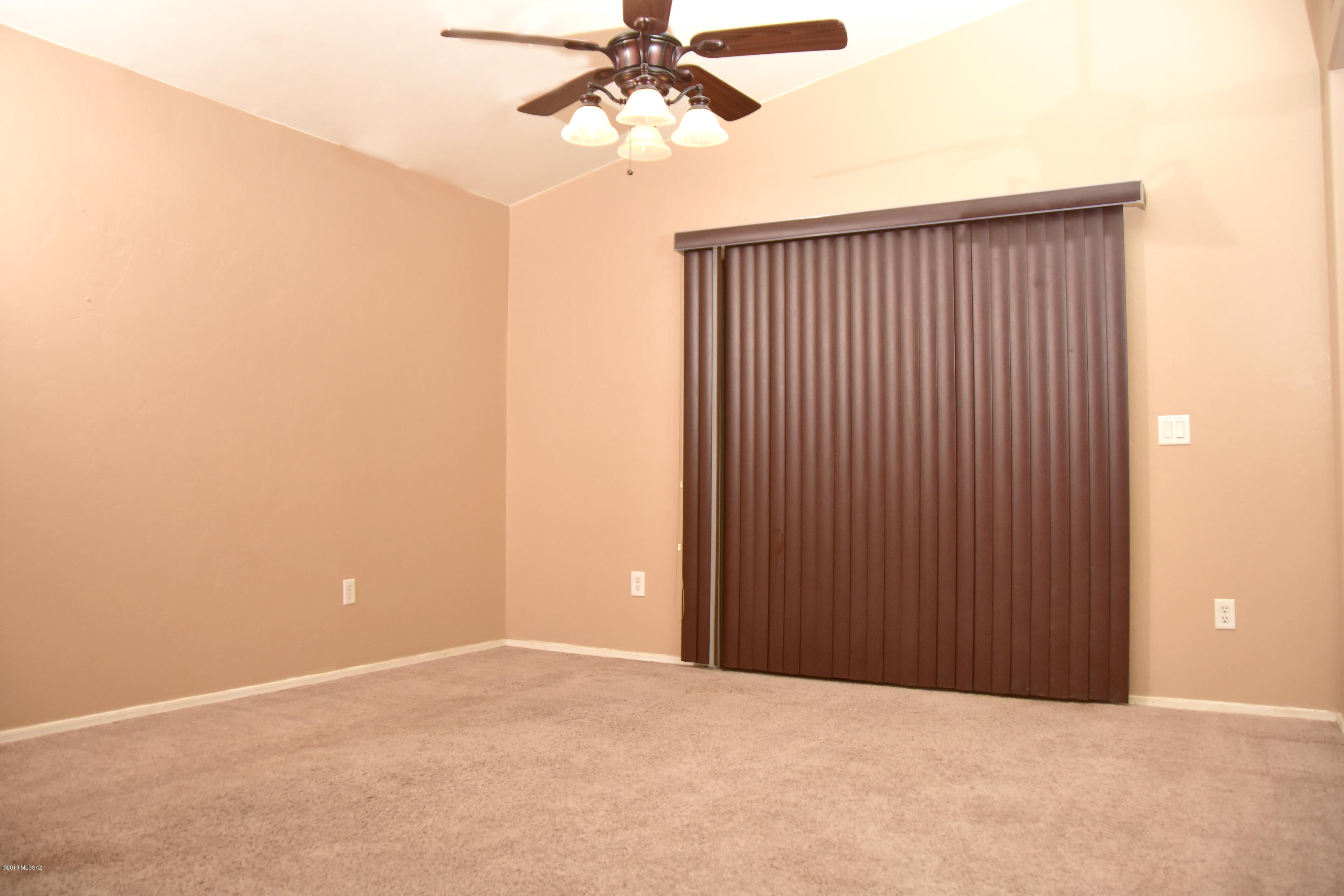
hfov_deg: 67.4
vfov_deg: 47.9
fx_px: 1008
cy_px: 448
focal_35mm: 27
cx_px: 672
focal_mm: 18
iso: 1000
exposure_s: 1/250
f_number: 3.5
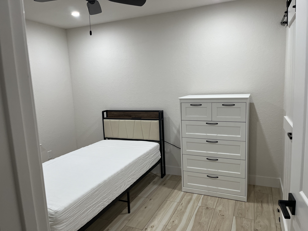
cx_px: 154
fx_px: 231
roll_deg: +2.5
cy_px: 116
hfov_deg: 67.3
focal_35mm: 26
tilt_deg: -9.8
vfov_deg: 53.1
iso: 125
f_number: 1.6
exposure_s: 1/120
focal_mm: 5.1
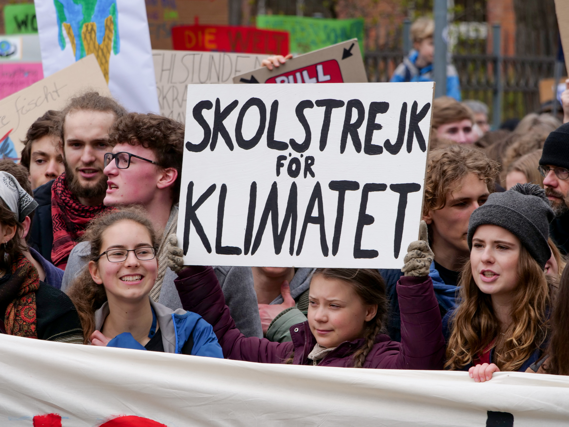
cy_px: 214
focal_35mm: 324
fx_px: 5326
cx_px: 284
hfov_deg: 6.1
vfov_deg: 4.6
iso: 200
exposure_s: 1/400
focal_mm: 162
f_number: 7.1
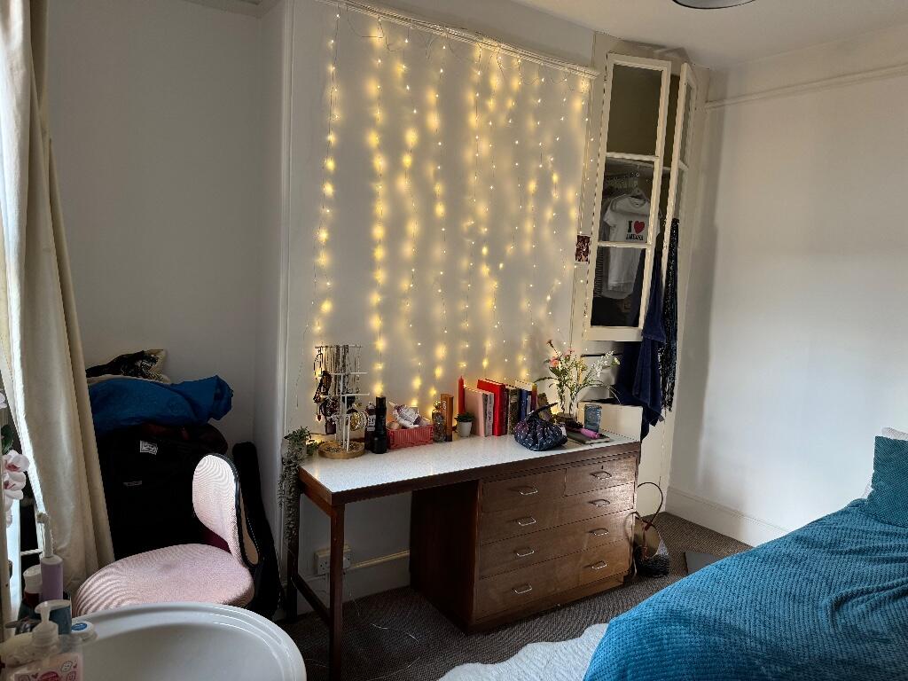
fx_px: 630
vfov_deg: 56.8
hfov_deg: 71.6
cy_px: 340
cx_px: 454
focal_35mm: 24
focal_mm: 6.76
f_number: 1.78
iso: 200
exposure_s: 1/49
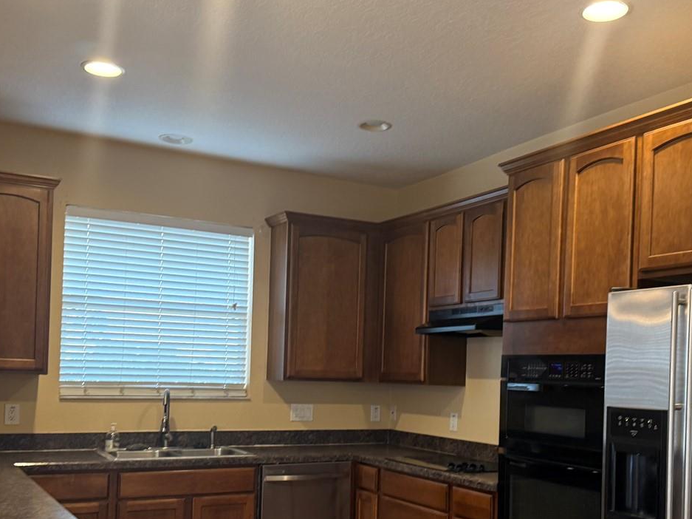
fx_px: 819
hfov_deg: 45.7
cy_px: 356
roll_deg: -1.7
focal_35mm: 41
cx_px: 383
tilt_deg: +1.3
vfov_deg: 34.7
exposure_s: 1/60
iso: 250
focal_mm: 6.76
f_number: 1.78
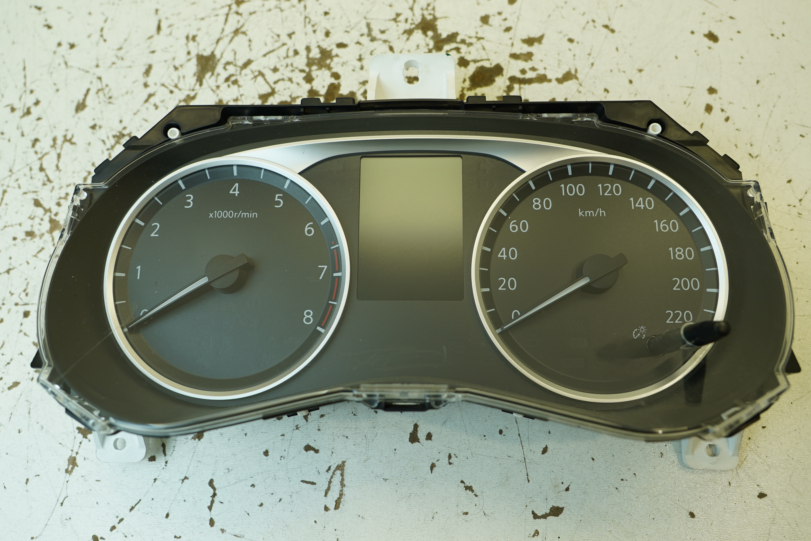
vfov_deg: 46.4
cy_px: 270
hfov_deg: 65.5
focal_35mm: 28
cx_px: 406
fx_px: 631
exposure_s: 1/60
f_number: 4
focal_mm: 19
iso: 100
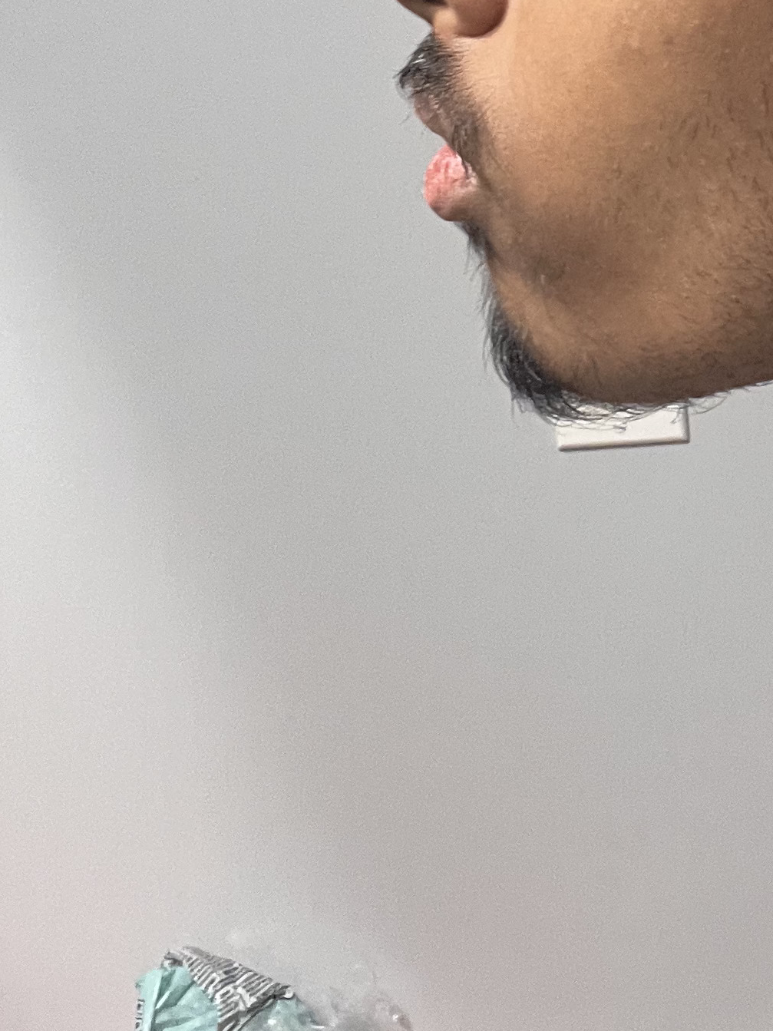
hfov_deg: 20.8
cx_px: 716
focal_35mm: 69
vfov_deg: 26.4
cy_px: -47
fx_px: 2055
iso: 320
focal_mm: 2.71
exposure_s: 1/60
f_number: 2.2
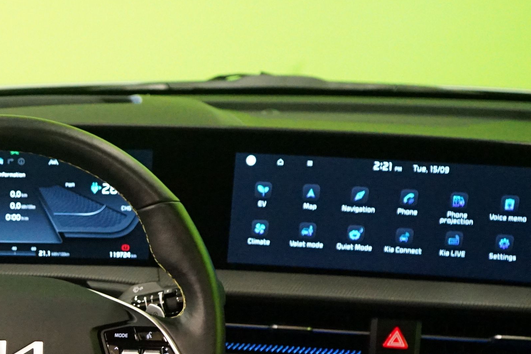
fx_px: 1195
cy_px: 353
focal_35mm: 81
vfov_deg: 16.5
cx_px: 7
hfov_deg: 24.0
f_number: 4
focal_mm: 33
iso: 6400
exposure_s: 1/40
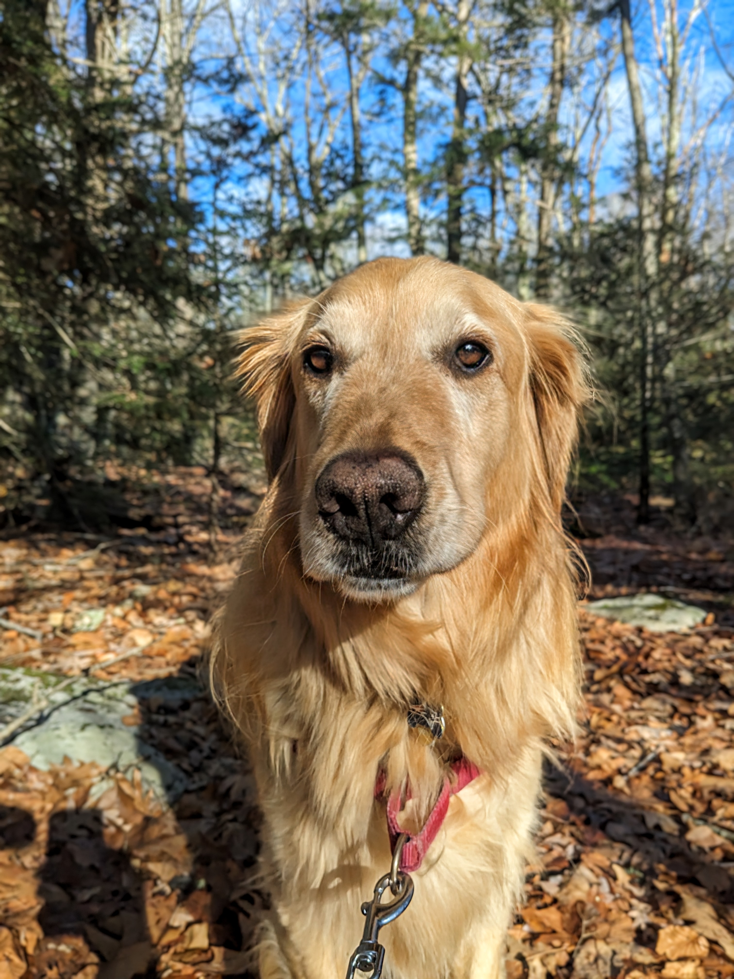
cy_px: 490
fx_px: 763
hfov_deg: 51.4
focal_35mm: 27
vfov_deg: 65.3
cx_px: 367
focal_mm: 4.38
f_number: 1.73
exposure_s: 1/1114
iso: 53
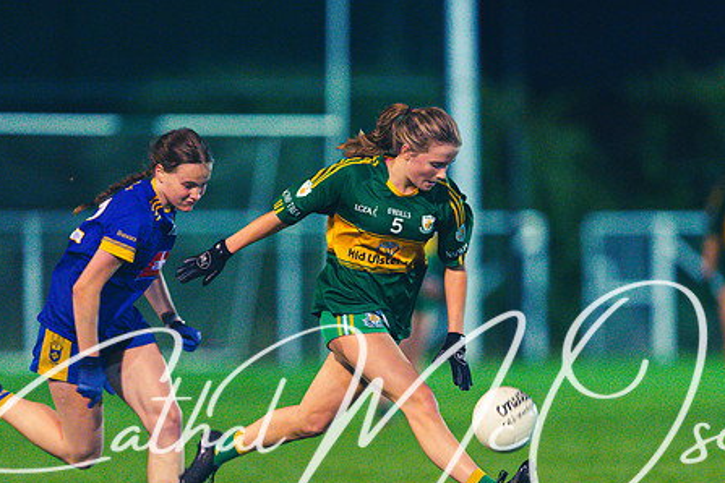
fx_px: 12183
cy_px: 359
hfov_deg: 3.4
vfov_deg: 2.3
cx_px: 441
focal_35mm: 605
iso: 5000
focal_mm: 400
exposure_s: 1/500
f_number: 2.8
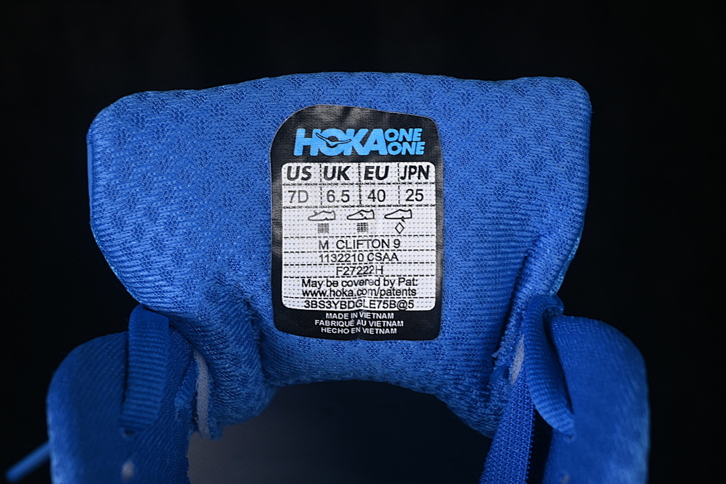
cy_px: 242
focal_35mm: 75
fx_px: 1512
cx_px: 363
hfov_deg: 27.0
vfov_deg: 18.2
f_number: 8
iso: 160
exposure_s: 1/80
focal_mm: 50
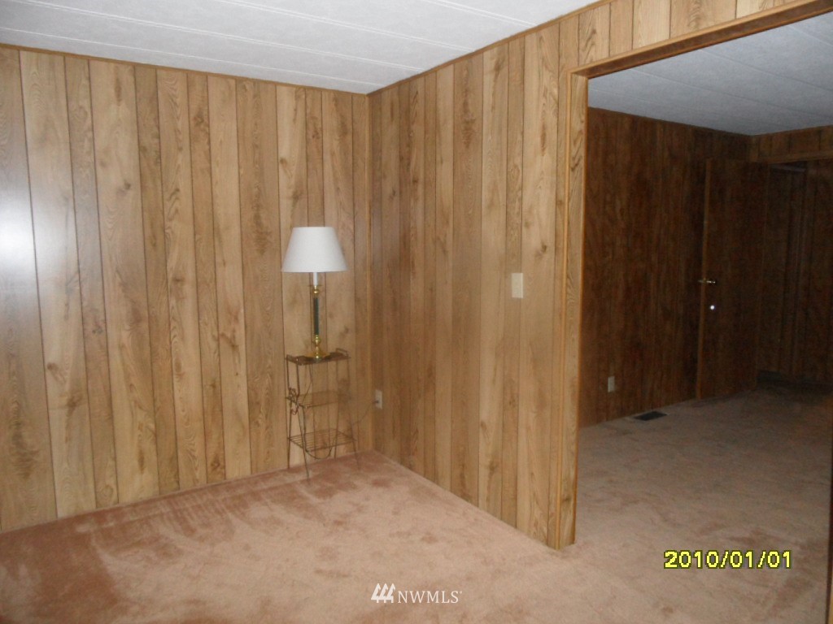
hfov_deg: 71.6
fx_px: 578
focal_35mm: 24
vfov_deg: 56.8
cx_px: 416
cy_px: 312
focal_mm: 3.9
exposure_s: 1/30
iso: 400
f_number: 3.2
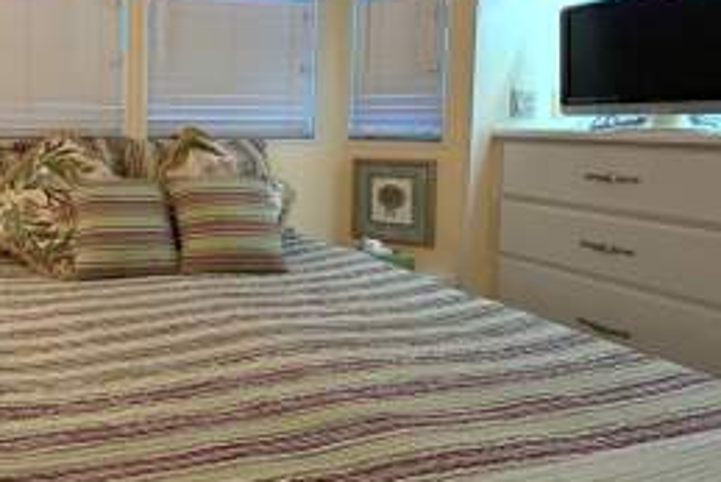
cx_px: 103
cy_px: 150
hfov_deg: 59.6
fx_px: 541
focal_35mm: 27
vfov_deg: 47.0
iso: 200
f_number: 2.2
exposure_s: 1/60
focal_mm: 2.22
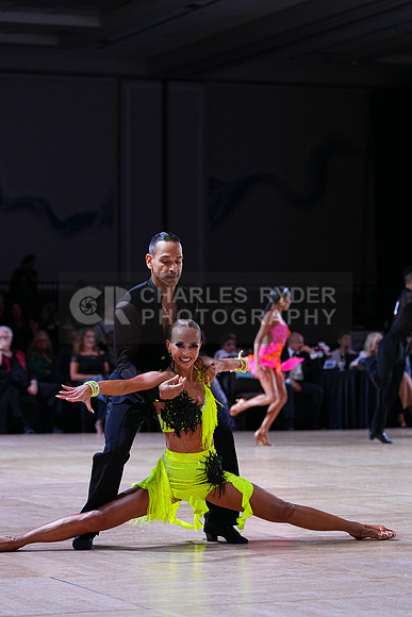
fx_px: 2041
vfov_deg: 17.2
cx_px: 206
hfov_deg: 11.5
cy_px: 308
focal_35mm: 119
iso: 2000
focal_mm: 119
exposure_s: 1/500
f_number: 4
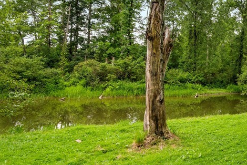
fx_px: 254
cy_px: 45
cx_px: 265
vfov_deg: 35.3
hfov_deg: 42.2
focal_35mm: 37
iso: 400
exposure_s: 1/25
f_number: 8
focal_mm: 16
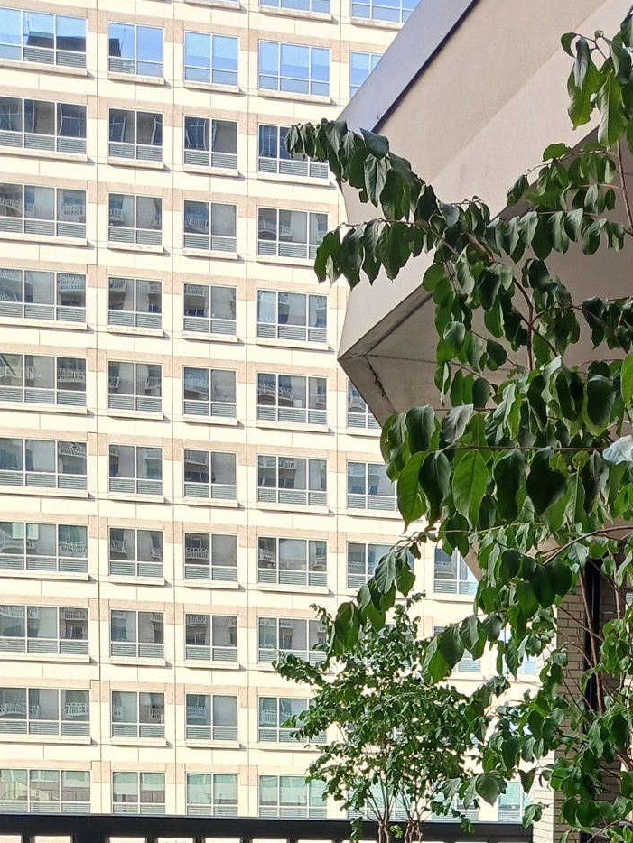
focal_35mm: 57
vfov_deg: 30.5
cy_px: 907
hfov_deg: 24.7
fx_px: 1389
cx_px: 598
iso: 20
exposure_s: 1/120
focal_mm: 3.98
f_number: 1.8
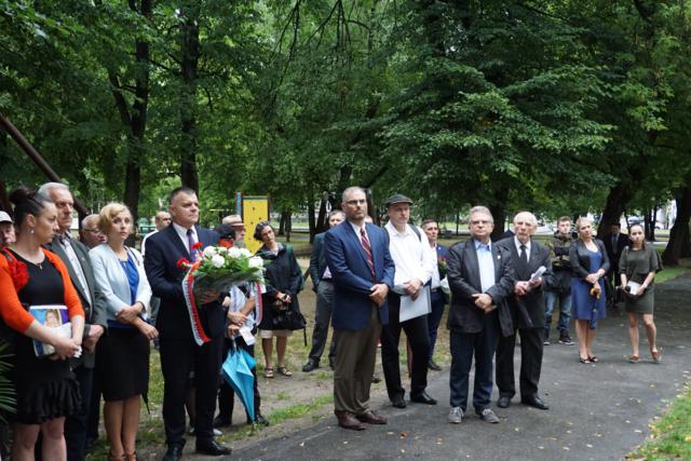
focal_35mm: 36
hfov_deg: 53.1
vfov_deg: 36.9
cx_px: 346
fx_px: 691
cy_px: 230
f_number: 3.2
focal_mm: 24
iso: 1600
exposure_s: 1/160
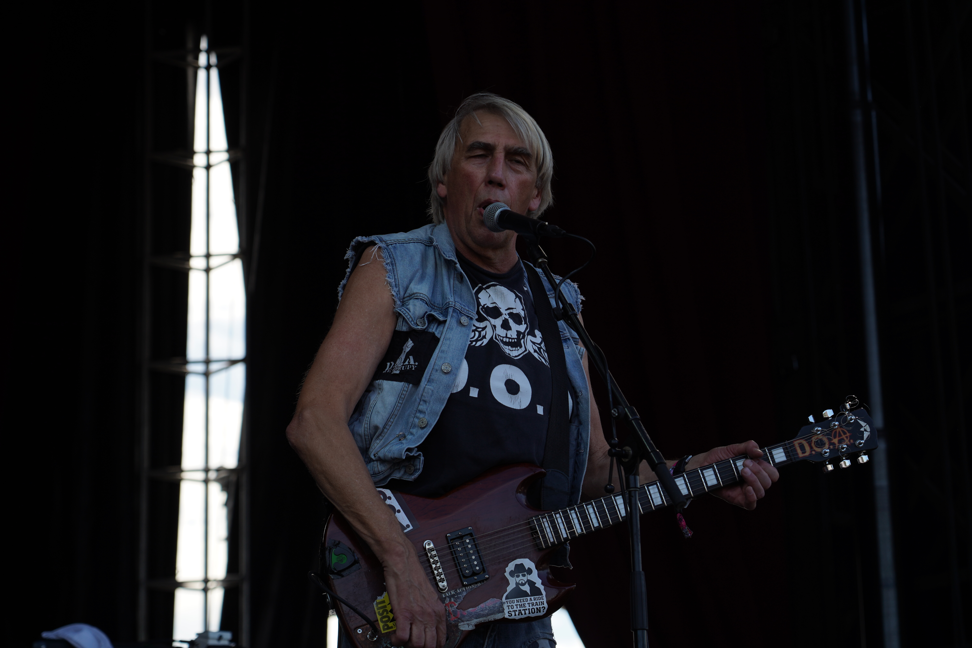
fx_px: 2835
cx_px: 486
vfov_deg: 13.0
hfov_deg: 19.5
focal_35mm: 105
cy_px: 324
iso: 100
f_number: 5.6
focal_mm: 105
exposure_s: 1/400
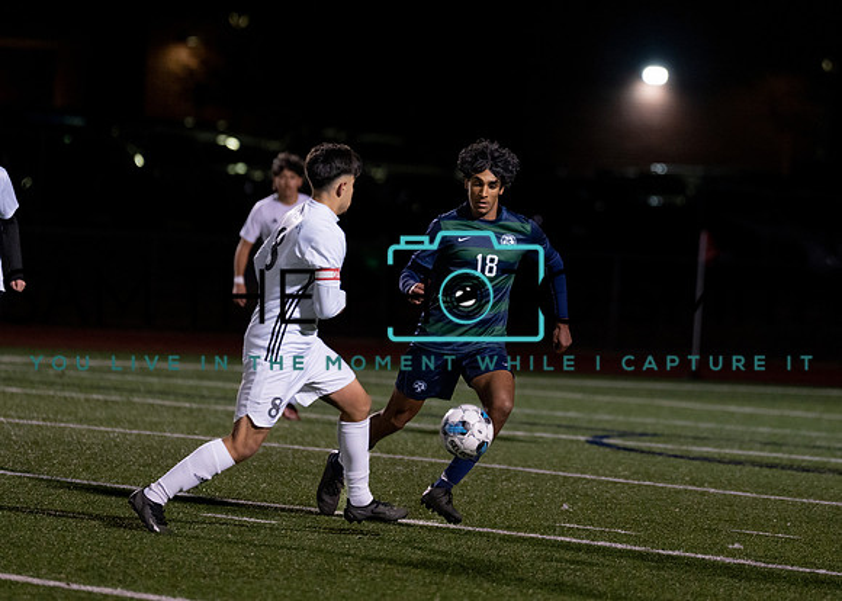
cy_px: 184
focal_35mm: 291
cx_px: 500
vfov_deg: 4.9
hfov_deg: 6.9
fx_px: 6960
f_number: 2.8
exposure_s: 1/1000
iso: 2500
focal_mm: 200
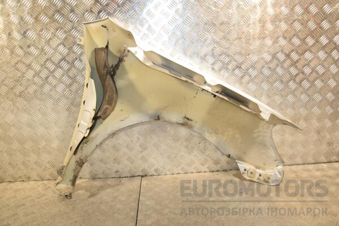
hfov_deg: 59.5
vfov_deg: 41.7
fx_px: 297
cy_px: 113
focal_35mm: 32
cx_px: 170
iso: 800
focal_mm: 21
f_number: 5
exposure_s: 1/200
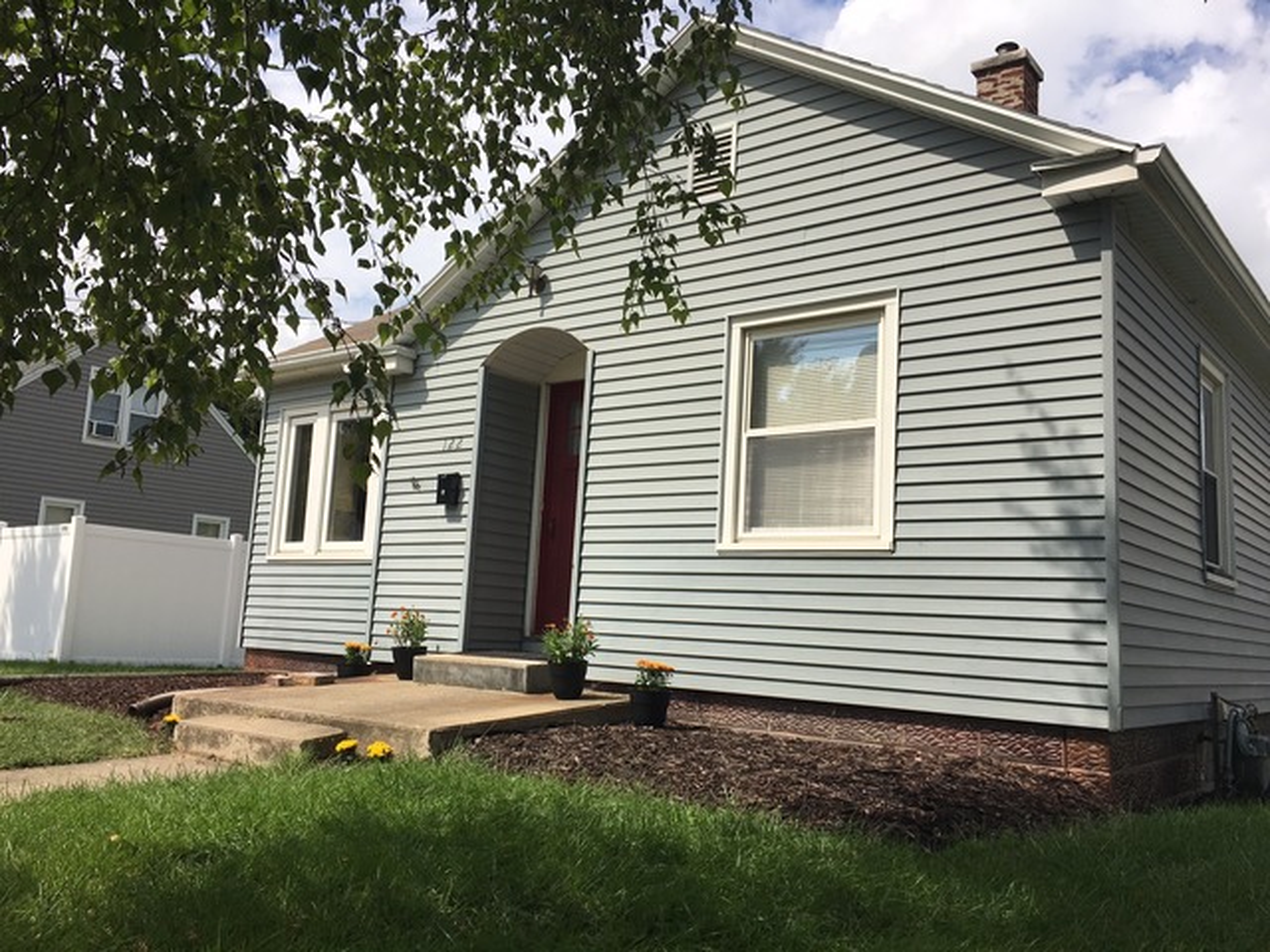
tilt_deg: +10.1
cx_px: 635
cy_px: 476
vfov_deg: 48.2
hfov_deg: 61.7
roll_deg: -4.4
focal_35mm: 29
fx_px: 1064
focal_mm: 4.15
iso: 25
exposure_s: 1/2262
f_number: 2.2
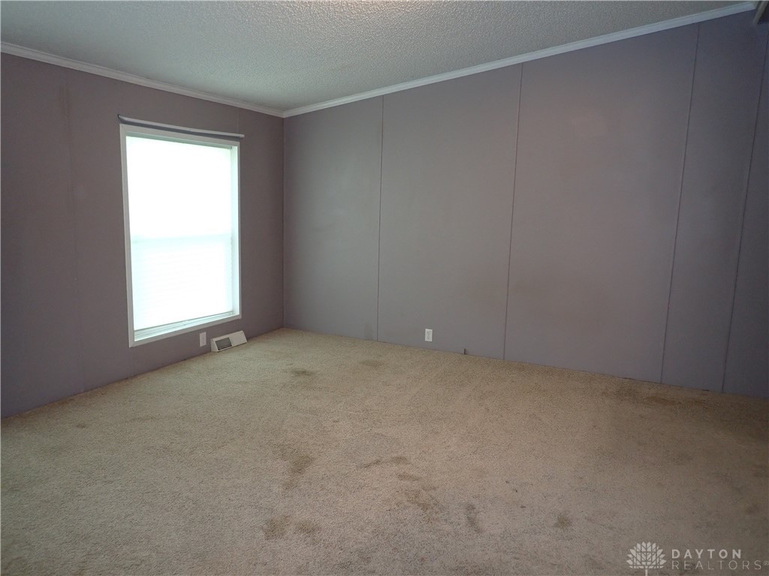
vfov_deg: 54.9
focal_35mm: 25
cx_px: 384
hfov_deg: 69.4
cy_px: 288
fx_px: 555
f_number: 2
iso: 200
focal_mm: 4.5
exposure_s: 1/30
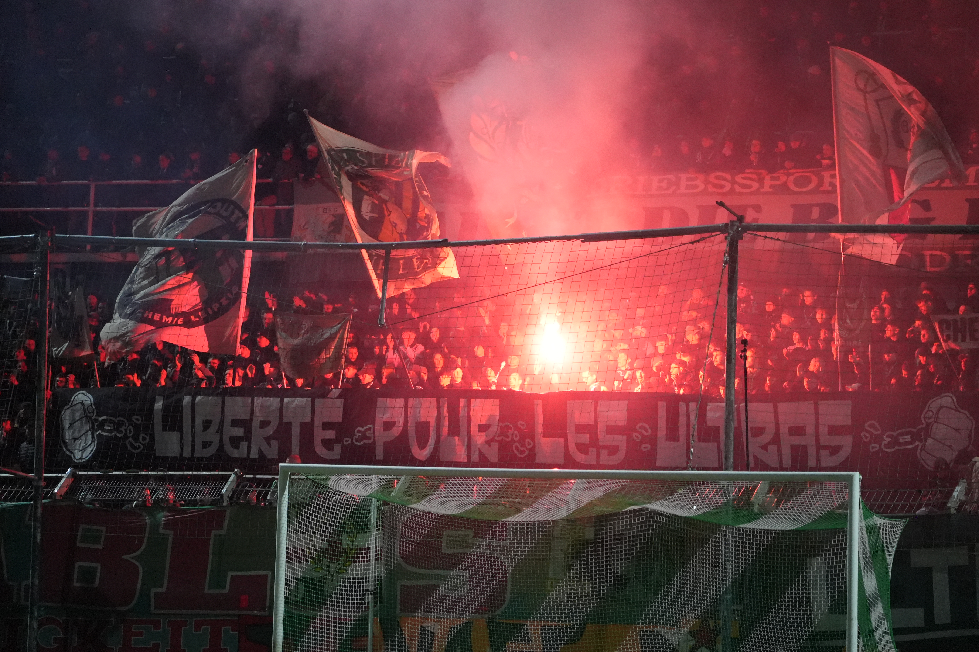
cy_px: 326
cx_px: 490
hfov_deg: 9.5
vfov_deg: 6.4
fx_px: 5874
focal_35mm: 216
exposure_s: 1/250
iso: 6400
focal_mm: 144
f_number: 5.6
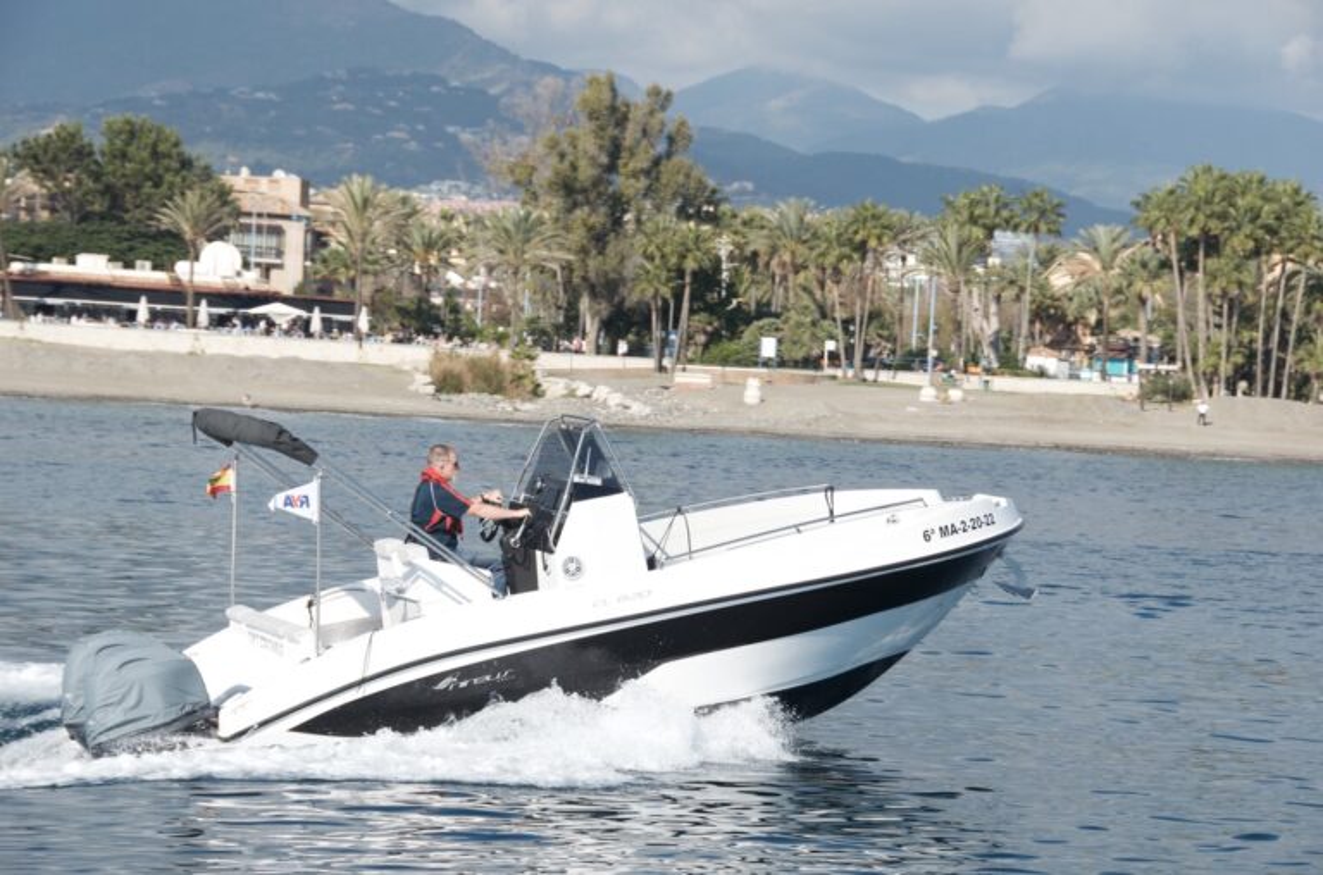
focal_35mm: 123
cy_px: 438
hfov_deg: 16.7
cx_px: 662
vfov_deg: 11.1
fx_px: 4509
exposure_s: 1/400
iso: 200
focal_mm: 82
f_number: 10
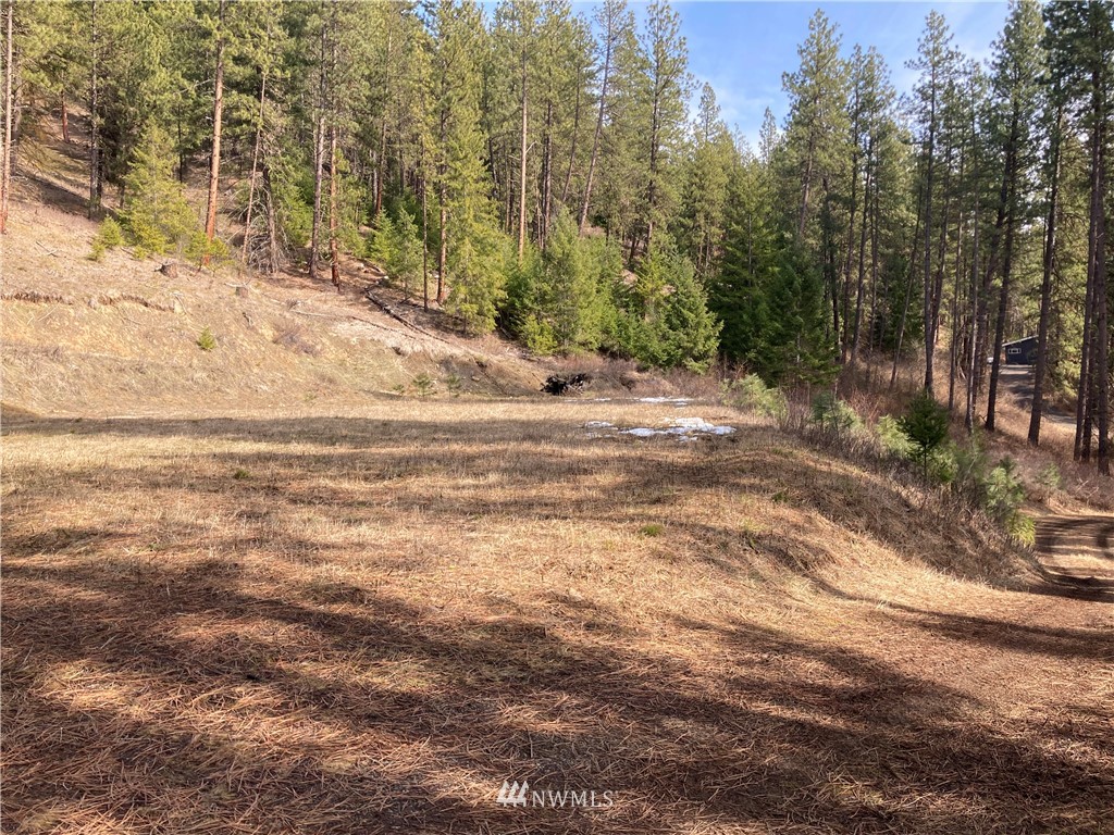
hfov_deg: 63.4
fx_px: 901
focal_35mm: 28
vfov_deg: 49.7
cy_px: 418
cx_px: 557
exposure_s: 1/500
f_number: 1.8
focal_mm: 3.99
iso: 20
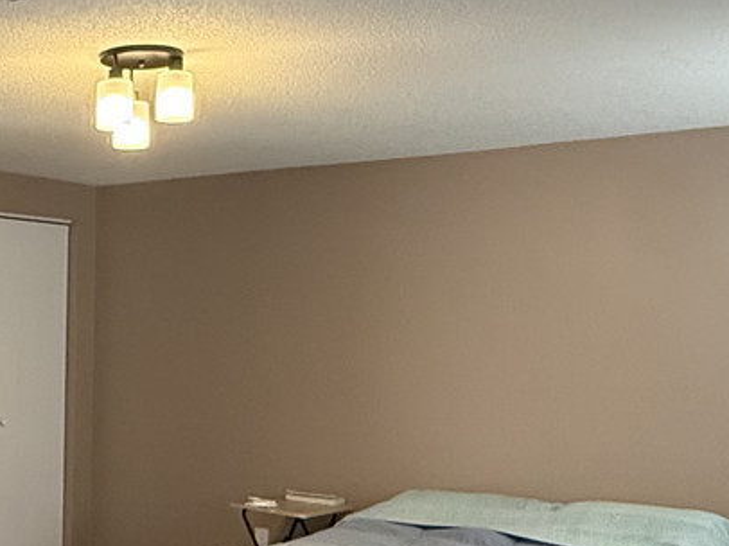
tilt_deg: +0.7
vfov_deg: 27.4
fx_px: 1116
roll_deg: -1.1
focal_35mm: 53
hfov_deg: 32.2
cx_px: -61
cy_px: 327
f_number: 2.2
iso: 500
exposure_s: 1/120
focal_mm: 2.22
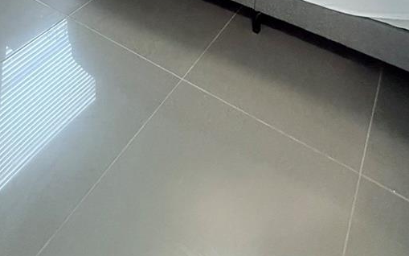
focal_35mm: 35
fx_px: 390
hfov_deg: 55.2
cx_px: 231
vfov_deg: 21.1
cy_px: -223
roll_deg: -1.6
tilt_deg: -4.4
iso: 640
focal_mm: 2.22
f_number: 2.2
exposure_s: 1/60
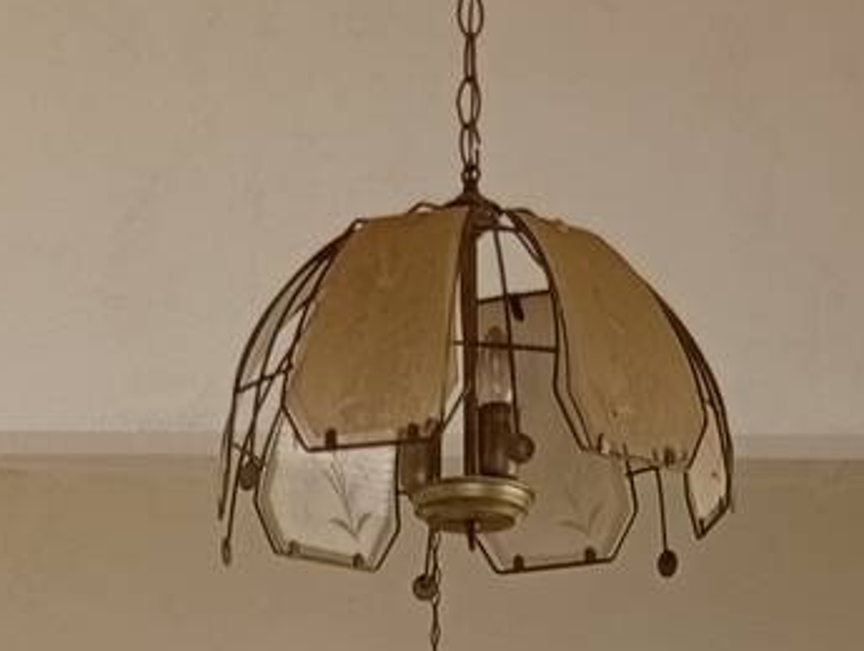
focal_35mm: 108
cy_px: 1244
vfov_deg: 12.3
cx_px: 461
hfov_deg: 18.2
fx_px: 2700
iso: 156
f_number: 1.8
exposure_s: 1/50
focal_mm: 3.96
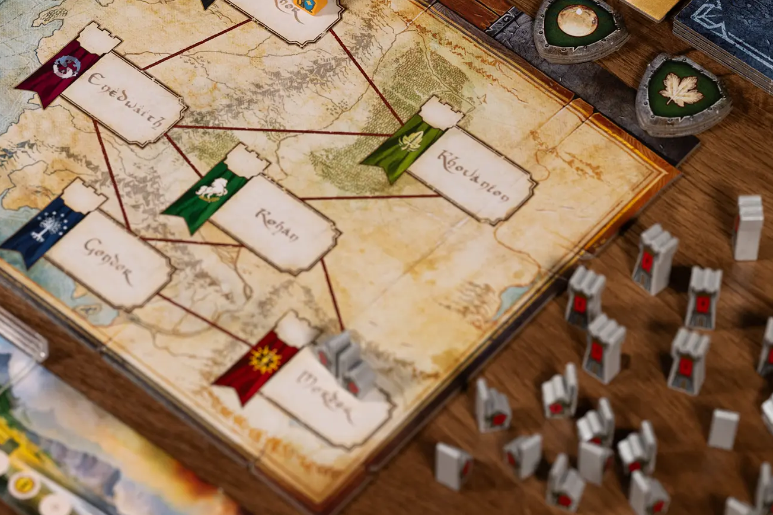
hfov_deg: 12.7
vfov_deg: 8.5
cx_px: 219
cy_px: 135
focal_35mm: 161
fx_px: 3456
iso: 400
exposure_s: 1/100
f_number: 5.6
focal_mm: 105
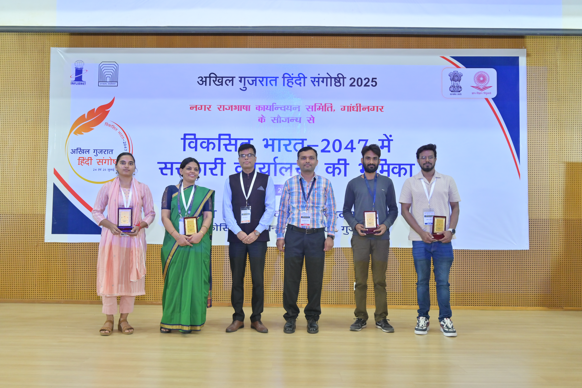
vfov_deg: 43.6
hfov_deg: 62.0
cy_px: 194
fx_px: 485
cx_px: 291
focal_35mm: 30
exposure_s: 1/125
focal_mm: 30
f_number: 4.5
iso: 1600
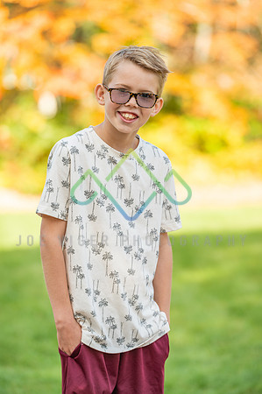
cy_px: 197
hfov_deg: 6.9
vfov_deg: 10.3
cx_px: 131
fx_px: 2188
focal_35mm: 200
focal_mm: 200
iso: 100
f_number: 5
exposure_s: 1/200
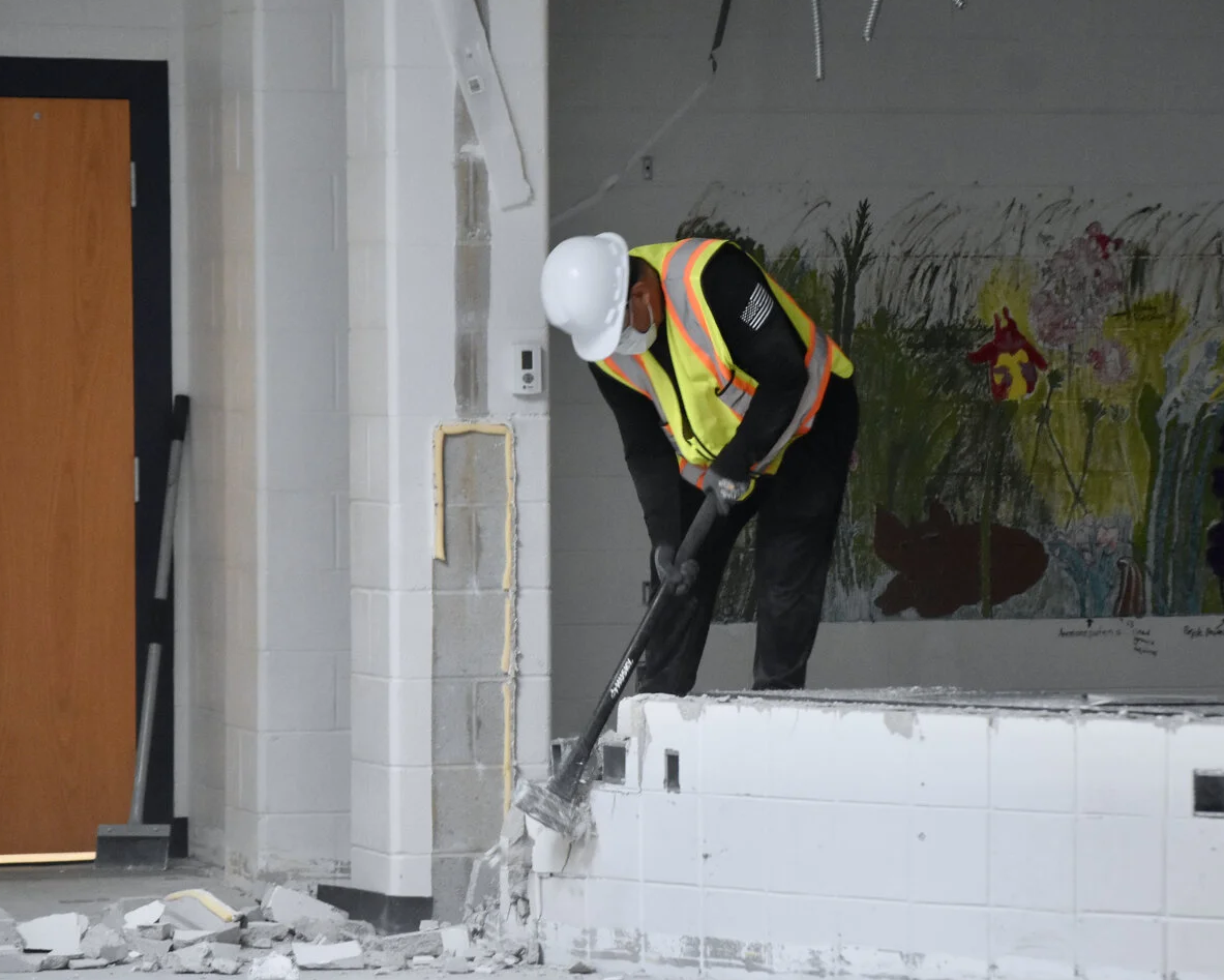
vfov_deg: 8.8
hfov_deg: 11.0
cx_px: 720
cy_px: 539
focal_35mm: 175
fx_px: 6341
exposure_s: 1/60
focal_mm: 92
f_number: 4.5
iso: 2200
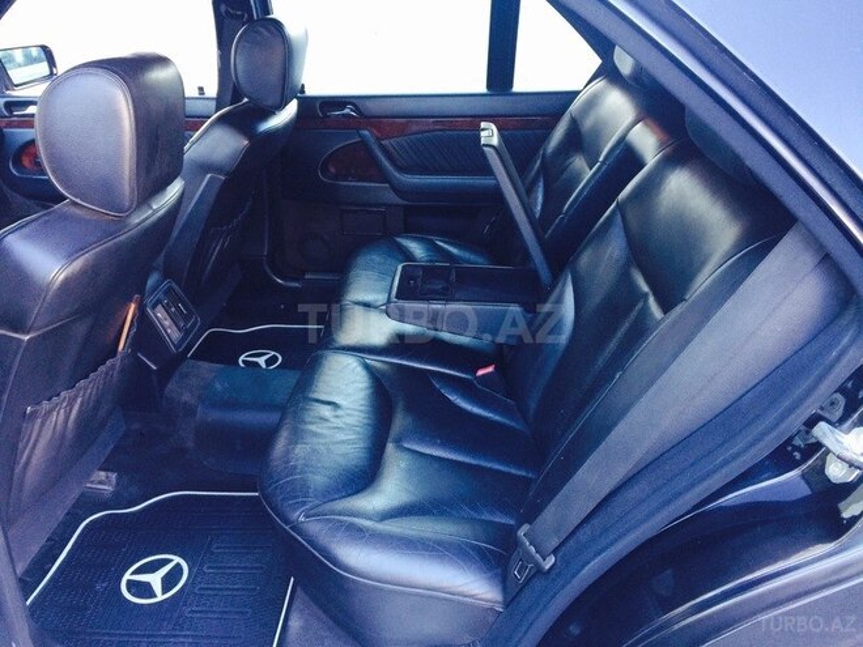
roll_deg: -0.8
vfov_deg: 48.2
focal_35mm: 29
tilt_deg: -27.2
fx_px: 723
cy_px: 324
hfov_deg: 61.7
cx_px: 432
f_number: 2.2
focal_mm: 4.15
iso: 64
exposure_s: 1/33
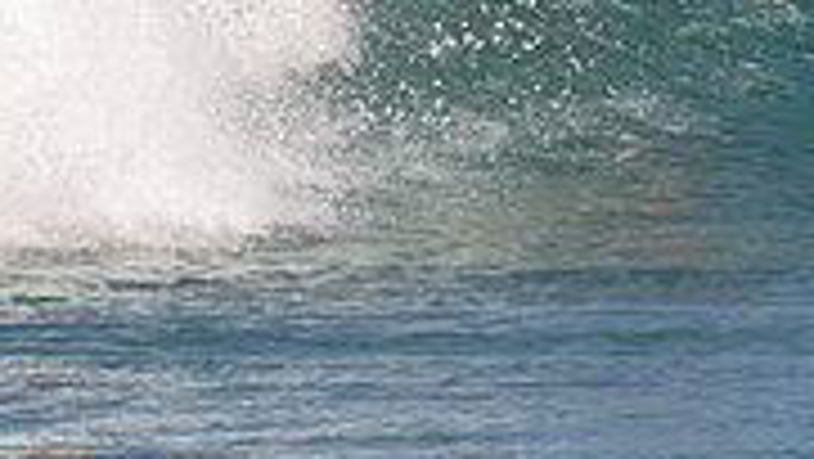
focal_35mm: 2688
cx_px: 895
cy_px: -137
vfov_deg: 0.5
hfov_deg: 0.8
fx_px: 58044
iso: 1250
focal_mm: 800
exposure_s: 1/2000
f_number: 11
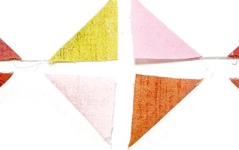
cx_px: 213
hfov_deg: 20.2
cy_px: 186
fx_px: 658
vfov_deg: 12.6
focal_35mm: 101
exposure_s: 1/83
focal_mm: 4.2
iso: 32
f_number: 1.8
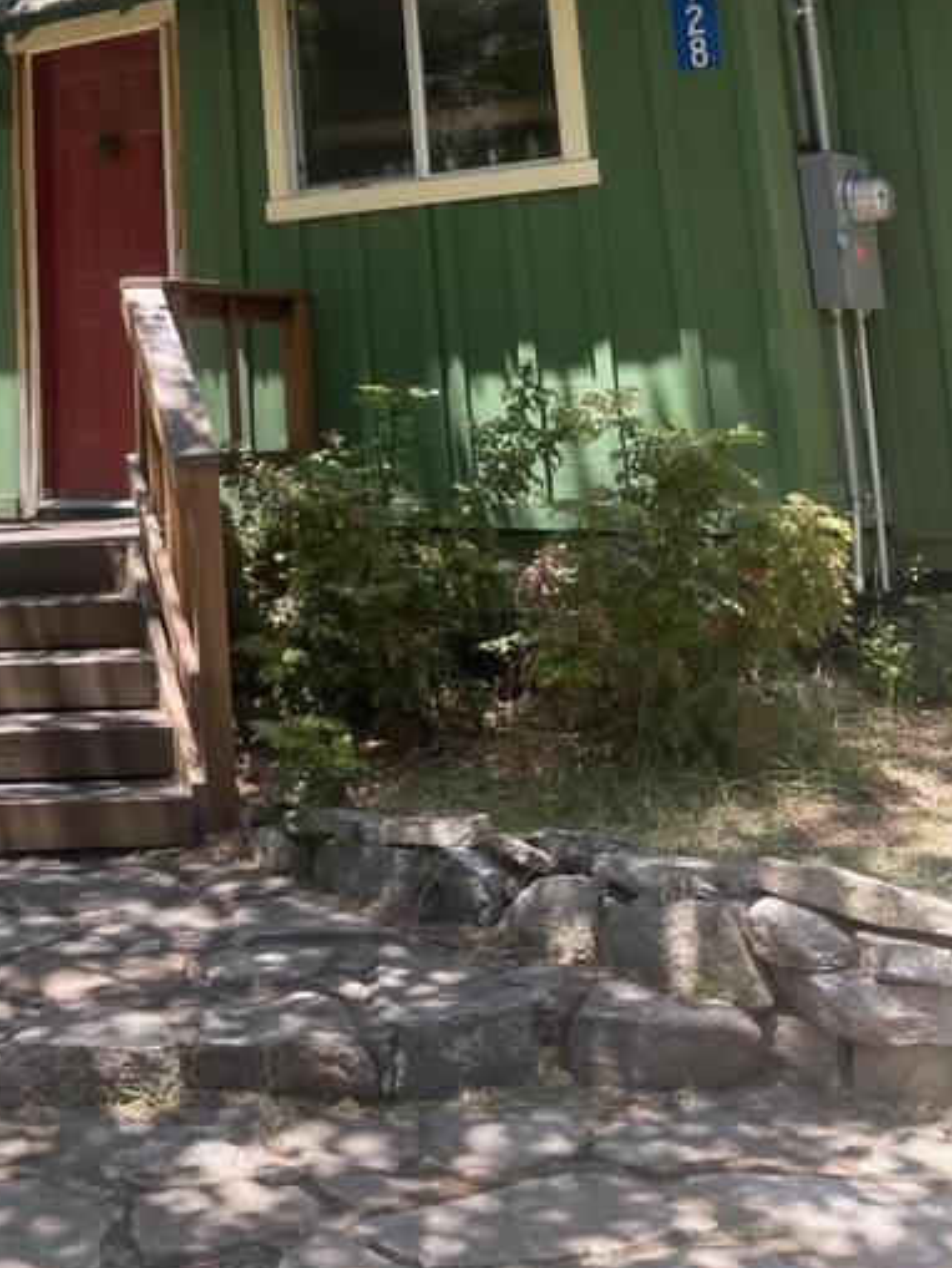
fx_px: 1796
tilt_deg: +11.1
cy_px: 90
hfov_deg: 28.7
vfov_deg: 36.1
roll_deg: +1.8
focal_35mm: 49
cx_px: 120
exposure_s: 1/373
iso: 32
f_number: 1.6
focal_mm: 4.2
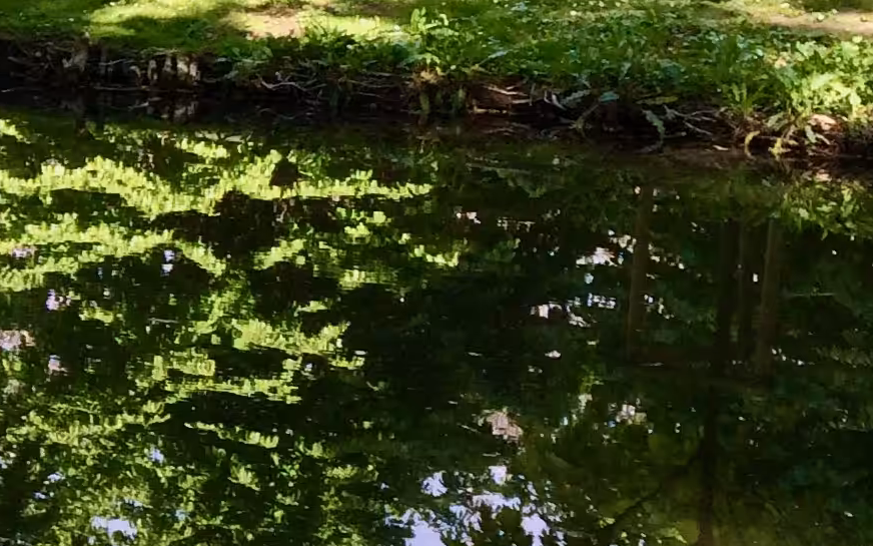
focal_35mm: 119
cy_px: 208
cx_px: -634
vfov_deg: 11.0
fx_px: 2831
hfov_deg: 15.4
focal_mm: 4.12
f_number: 2.2
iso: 32
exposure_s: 1/316
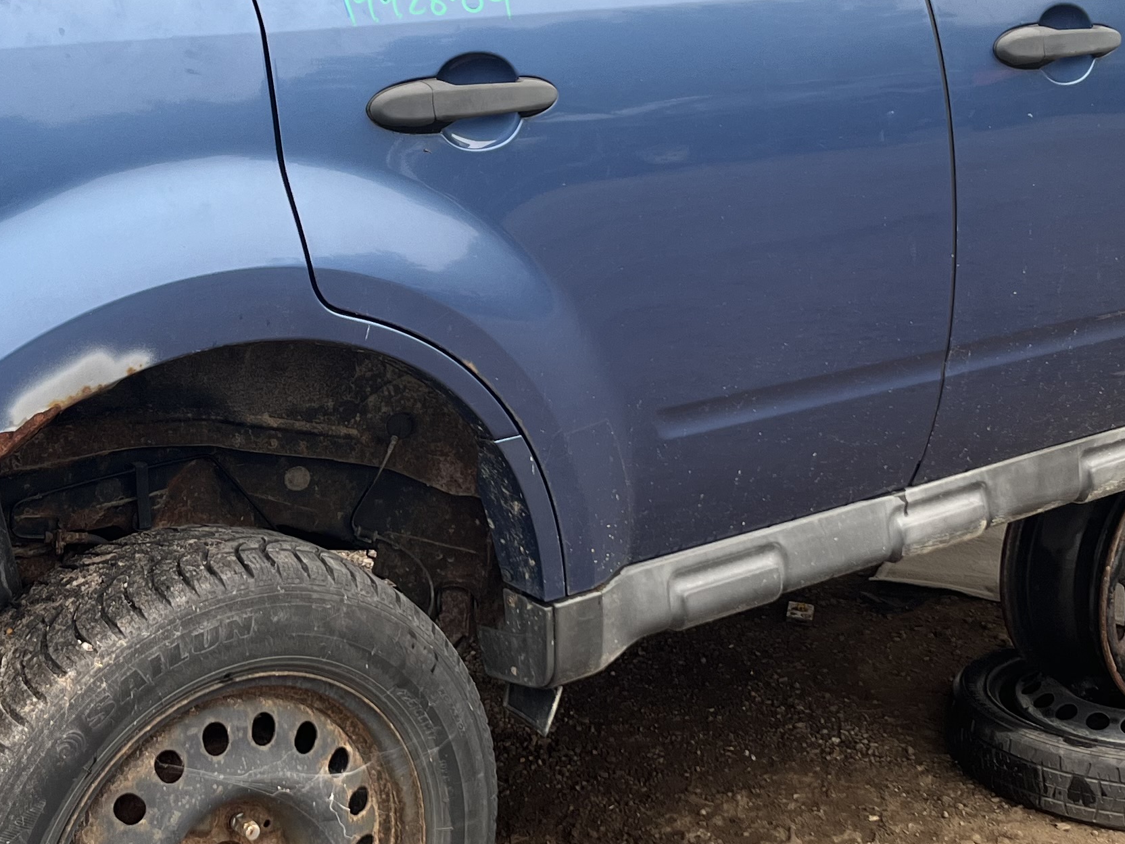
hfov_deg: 30.5
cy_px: 344
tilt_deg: -12.4
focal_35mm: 63
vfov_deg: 23.3
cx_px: 384
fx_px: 2047
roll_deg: +2.3
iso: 50
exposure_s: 1/343
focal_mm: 5.1
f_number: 1.6
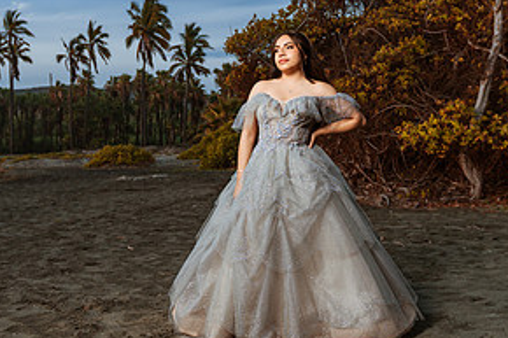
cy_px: 85
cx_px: 250
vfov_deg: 27.7
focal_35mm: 48
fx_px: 677
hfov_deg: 41.1
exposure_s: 1/800
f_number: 2.8
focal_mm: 24
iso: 100
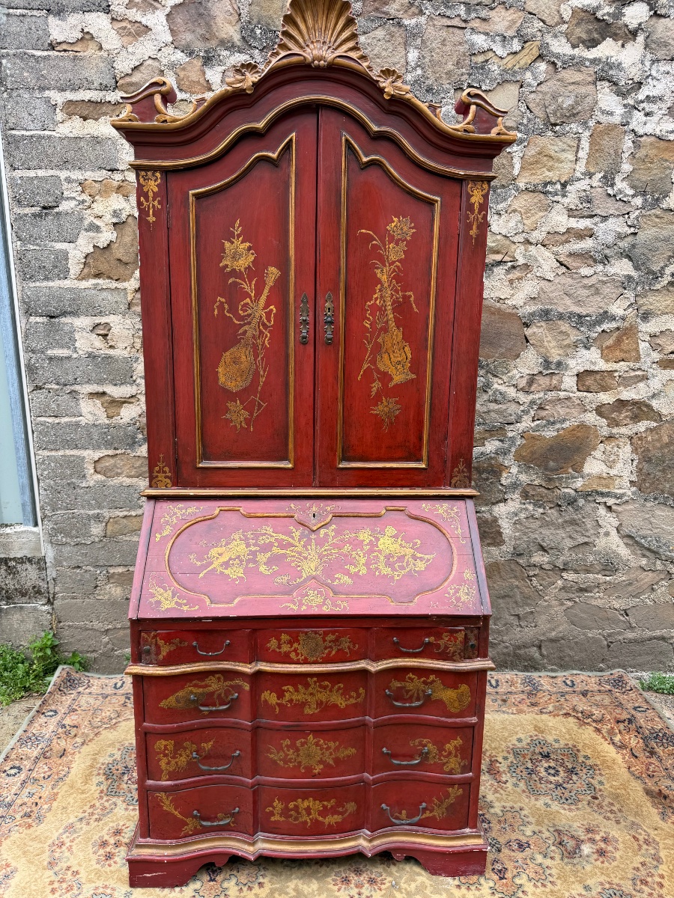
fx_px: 623
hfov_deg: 56.8
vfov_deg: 71.6
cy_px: 449
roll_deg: -0.7
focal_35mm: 24
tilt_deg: -12.2
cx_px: 337
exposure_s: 1/322
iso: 80
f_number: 1.78
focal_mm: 6.76
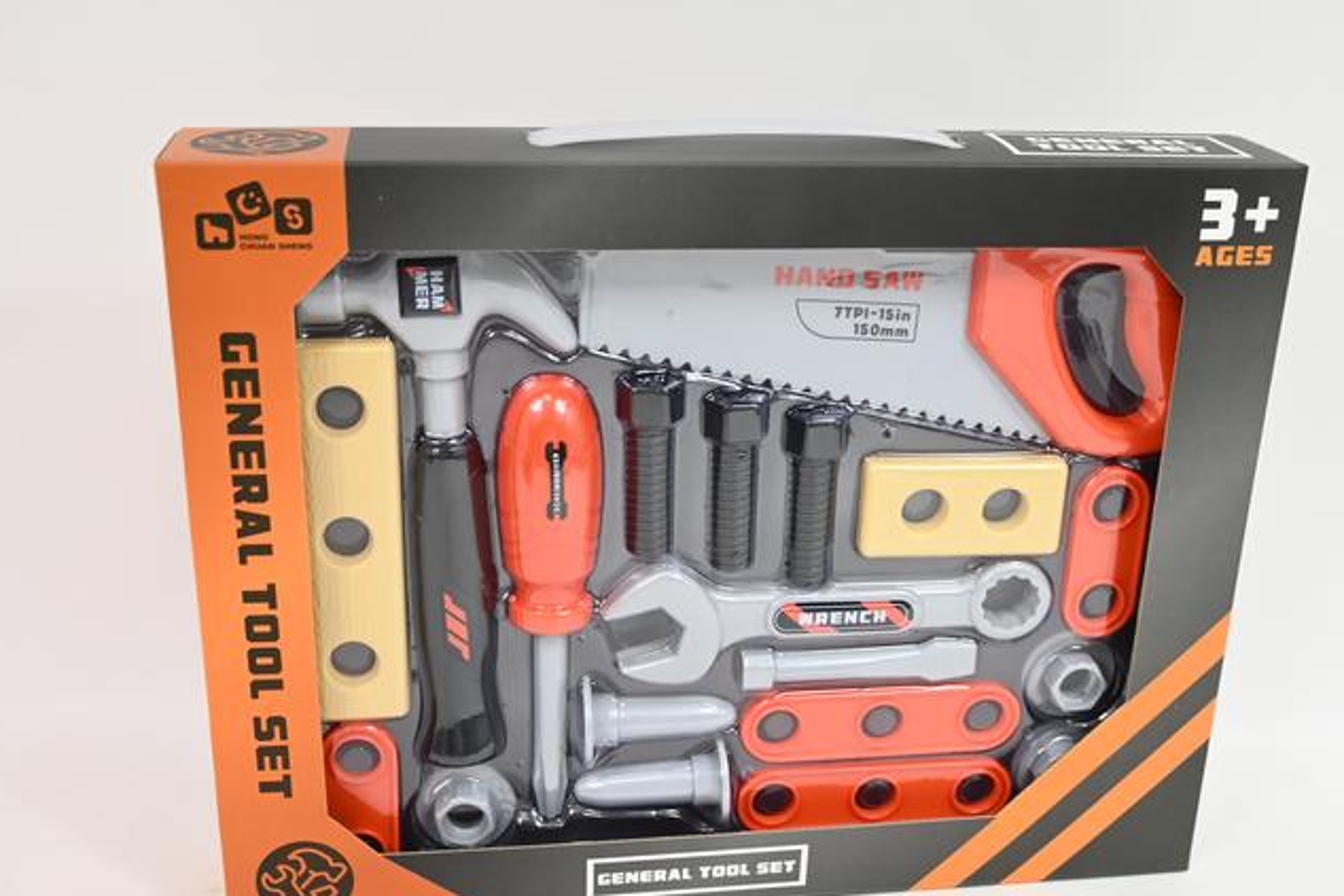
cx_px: 717
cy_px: 500
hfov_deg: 45.8
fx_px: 1589
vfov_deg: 31.5
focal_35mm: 43
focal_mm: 25
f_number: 4.2
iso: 400
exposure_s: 1/125
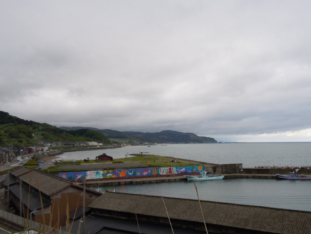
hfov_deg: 49.8
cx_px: 188
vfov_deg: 38.6
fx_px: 333
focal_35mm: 37
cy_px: 131
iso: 100
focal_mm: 5.4
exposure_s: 1/250
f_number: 3.5
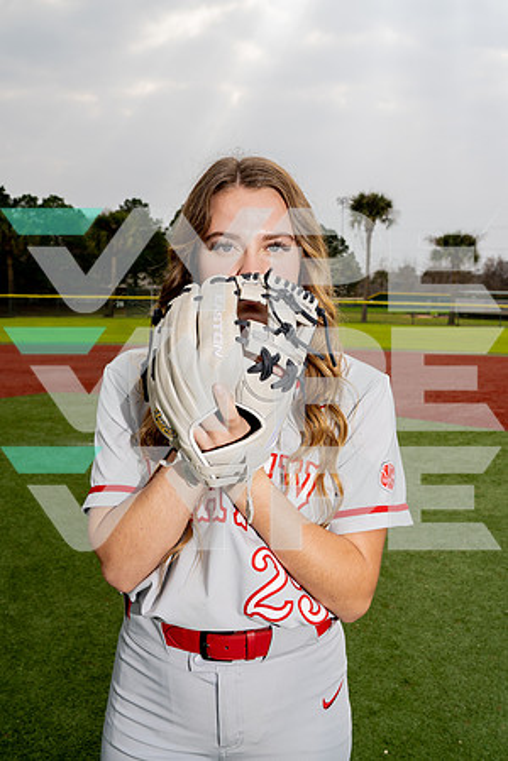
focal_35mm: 35
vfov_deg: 54.4
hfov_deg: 37.9
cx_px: 254
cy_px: 380
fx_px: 741
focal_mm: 35
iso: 125
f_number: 8
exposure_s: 1/250
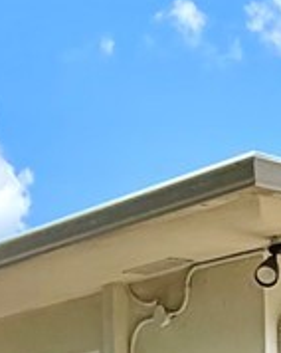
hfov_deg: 12.4
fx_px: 1281
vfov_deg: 14.4
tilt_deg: -1.7
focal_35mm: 123
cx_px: 273
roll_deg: +1.6
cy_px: 555
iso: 40
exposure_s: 1/770
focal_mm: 2.22
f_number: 2.2
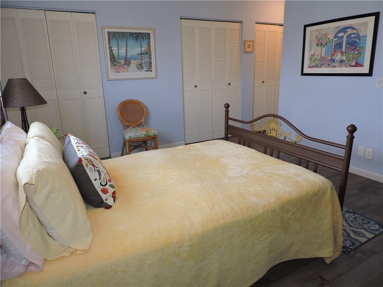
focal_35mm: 24
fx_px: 266
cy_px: 144
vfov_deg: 56.8
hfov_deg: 71.6
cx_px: 192
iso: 250
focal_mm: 4.3
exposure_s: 1/40
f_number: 3
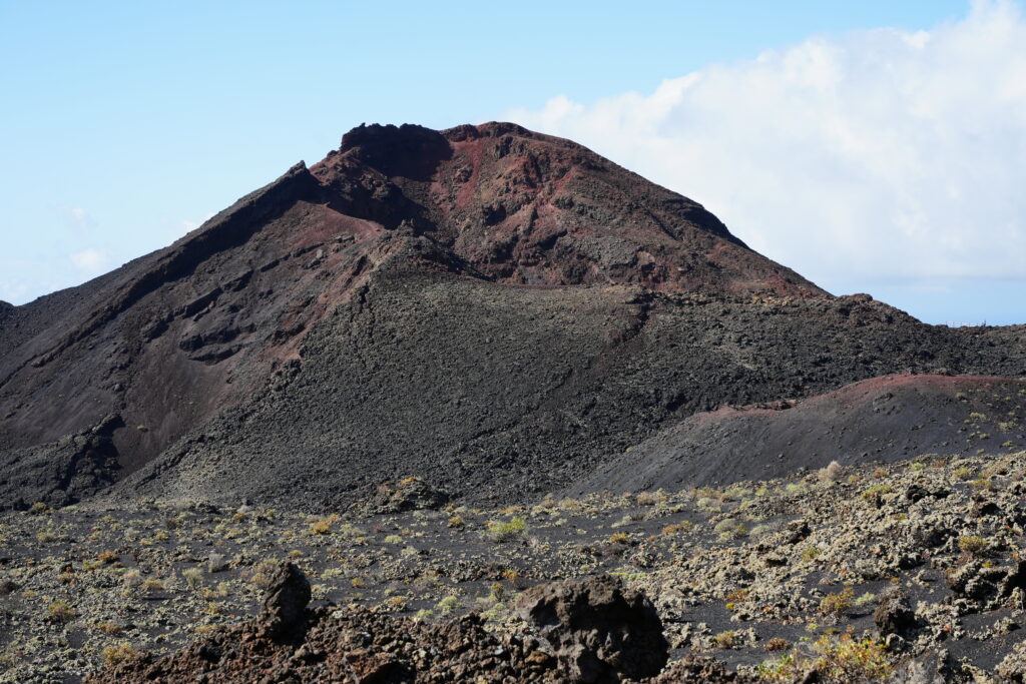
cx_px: 513
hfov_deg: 31.9
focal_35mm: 63
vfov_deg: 21.6
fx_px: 1796
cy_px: 342
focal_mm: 63
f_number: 8
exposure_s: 1/160
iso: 100
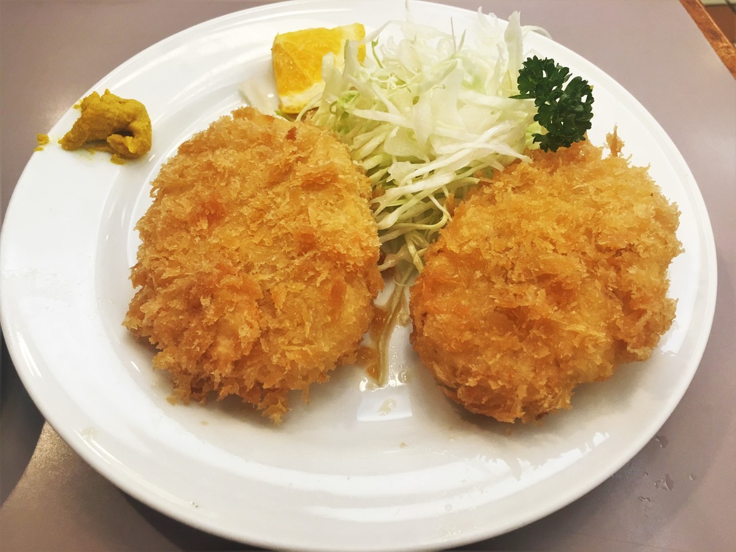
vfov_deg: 48.2
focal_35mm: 29
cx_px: 368
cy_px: 276
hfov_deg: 61.7
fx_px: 617
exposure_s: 1/17
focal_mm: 4.15
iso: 50
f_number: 2.2
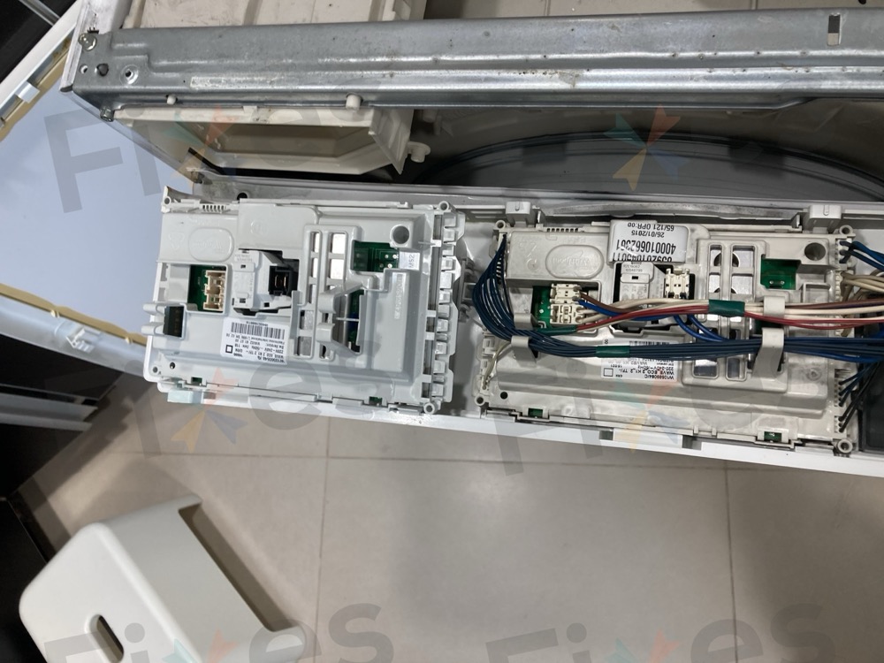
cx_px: 442
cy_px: 332
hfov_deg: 63.4
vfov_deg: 49.7
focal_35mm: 28
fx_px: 715
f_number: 1.8
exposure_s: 1/50
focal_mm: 3.99
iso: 40
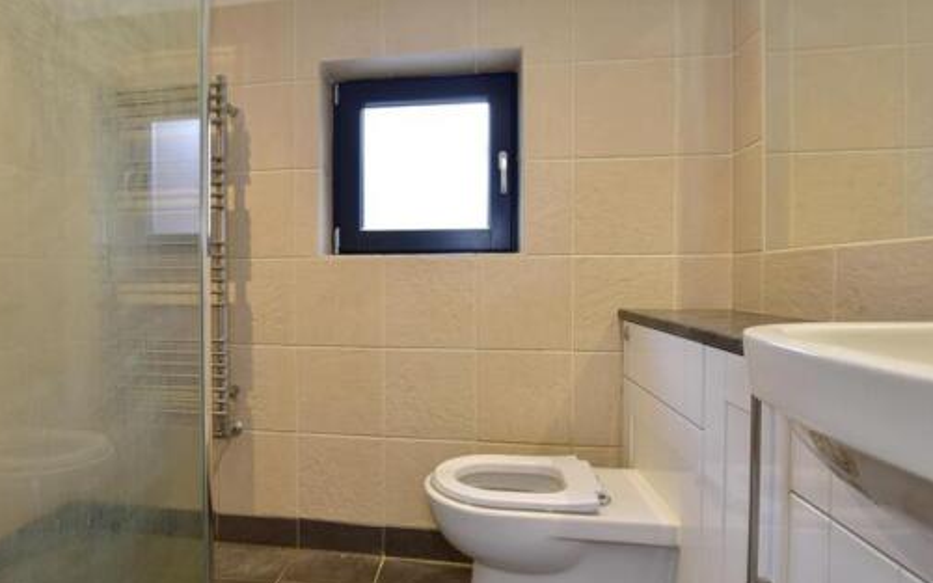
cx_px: 385
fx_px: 508
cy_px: 286
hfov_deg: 84.3
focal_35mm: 20
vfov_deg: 59.6
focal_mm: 10
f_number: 11
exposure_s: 1/6
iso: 200
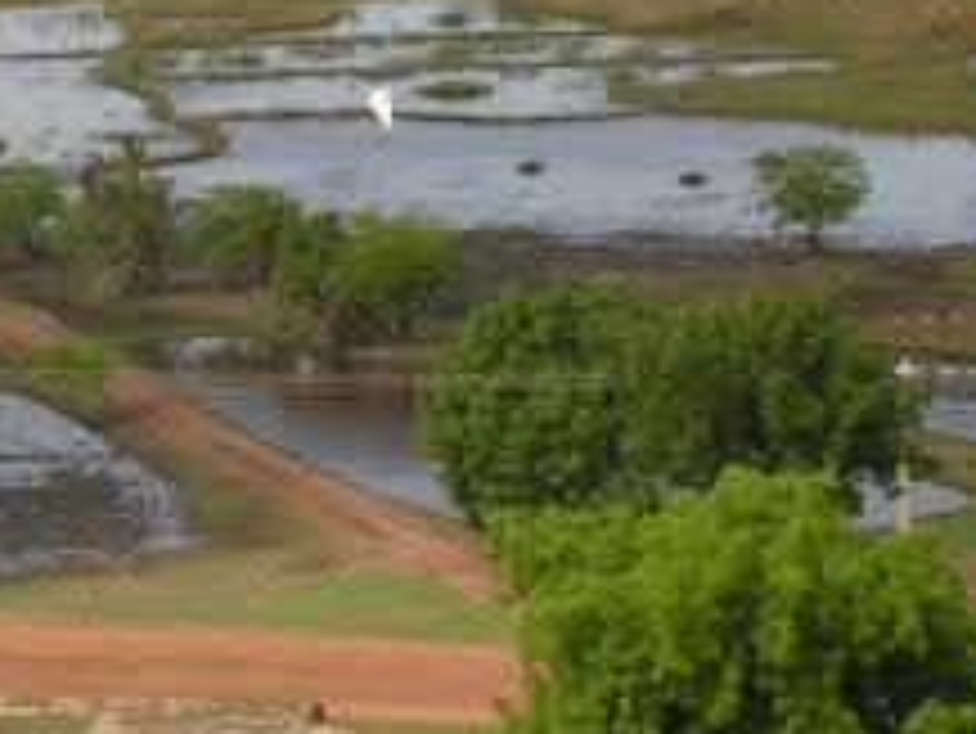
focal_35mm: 165
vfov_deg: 9.0
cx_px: 175
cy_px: 14
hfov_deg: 11.9
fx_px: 4655
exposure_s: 1/180
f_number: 6.3
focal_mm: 8.9
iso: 50
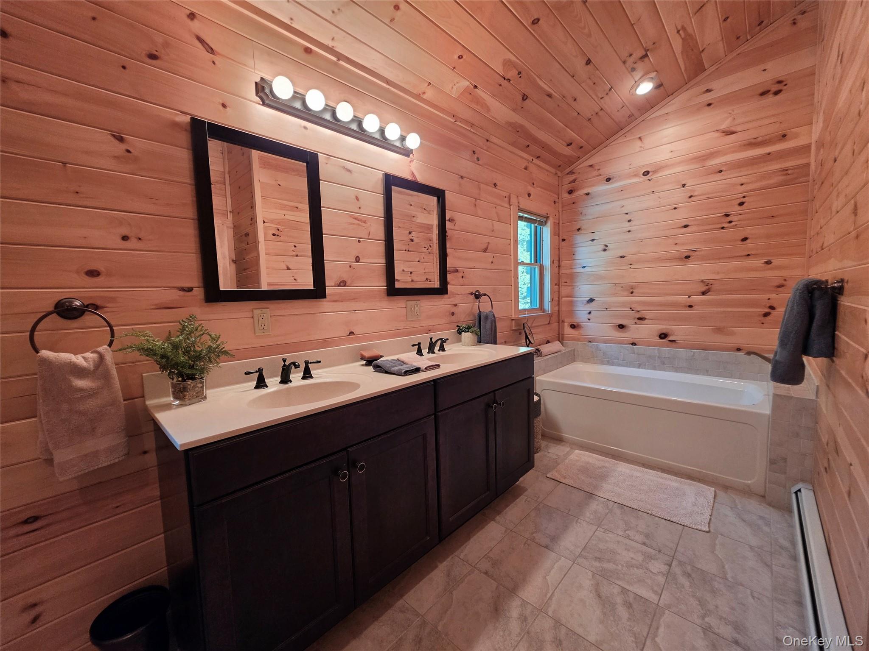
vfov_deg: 89.9
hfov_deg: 106.2
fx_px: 326
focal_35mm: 13
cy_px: 326
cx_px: 434
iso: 200
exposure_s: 1/120
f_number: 1.9
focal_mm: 2.2
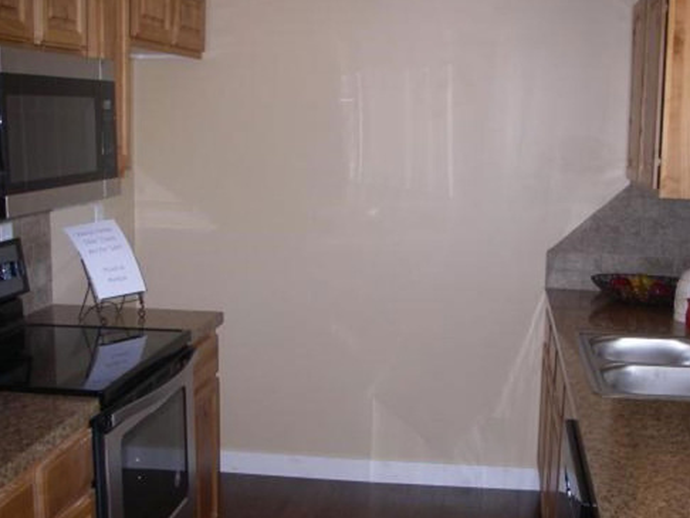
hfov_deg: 38.0
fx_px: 997
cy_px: 302
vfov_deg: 29.1
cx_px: 420
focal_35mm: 50
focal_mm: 6.3
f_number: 3.3
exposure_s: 1/40
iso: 160
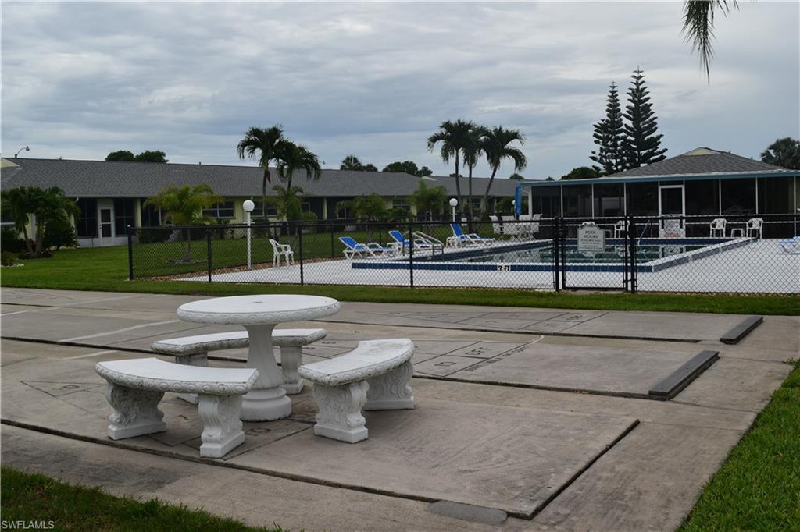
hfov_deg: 49.6
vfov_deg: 34.2
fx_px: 866
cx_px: 400
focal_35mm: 39
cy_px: 266
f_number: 13
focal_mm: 26
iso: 100
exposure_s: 1/200
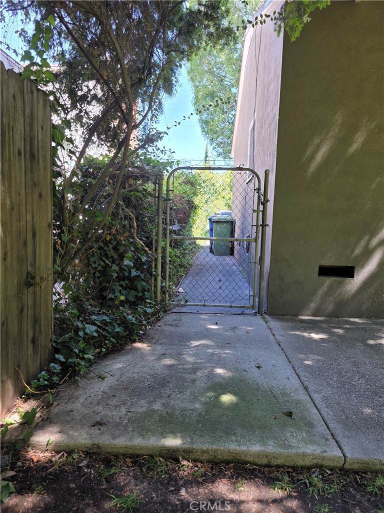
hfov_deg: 58.9
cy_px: 256
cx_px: 192
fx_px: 340
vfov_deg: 73.9
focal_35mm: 23
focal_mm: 6.3
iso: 64
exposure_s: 1/180
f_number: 1.7
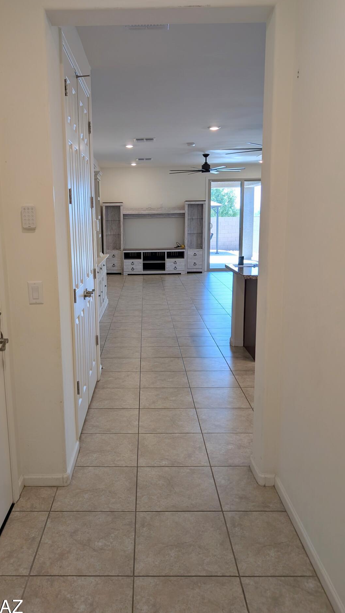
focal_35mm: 28
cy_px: 309
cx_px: 136
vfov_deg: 67.9
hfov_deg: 41.3
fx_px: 455
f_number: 1.68
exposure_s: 1/120
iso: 44
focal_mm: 6.9
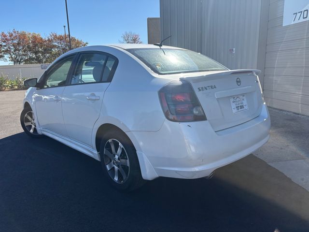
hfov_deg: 67.3
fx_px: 232
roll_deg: +2.1
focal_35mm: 26
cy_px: 116
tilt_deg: -10.9
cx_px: 154
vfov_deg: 53.1
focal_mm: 5.96
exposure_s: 1/3125
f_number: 1.6
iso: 64
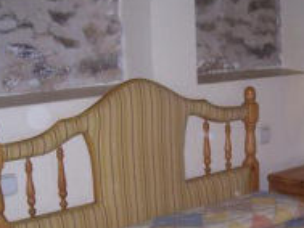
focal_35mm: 72
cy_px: 178
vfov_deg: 20.3
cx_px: 236
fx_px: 633
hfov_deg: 26.6
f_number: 2.7
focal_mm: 5.6
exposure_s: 1/60
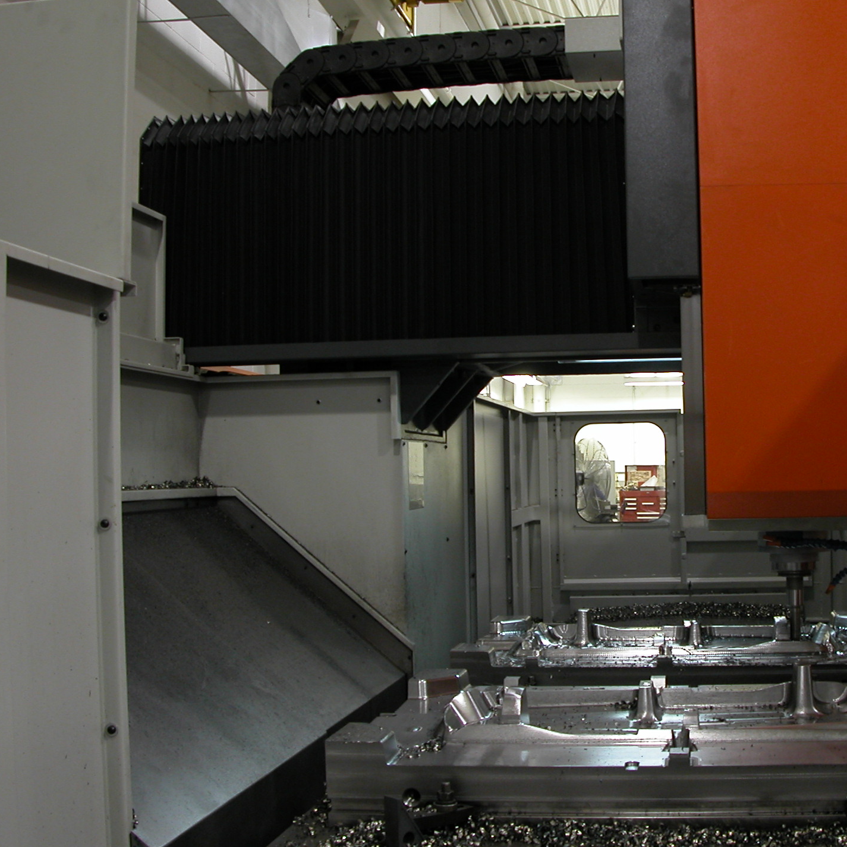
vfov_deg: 31.6
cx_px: 601
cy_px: 434
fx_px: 1495
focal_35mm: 54
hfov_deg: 31.2
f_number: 2.8
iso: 100
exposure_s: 1/8.6
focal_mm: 8.9
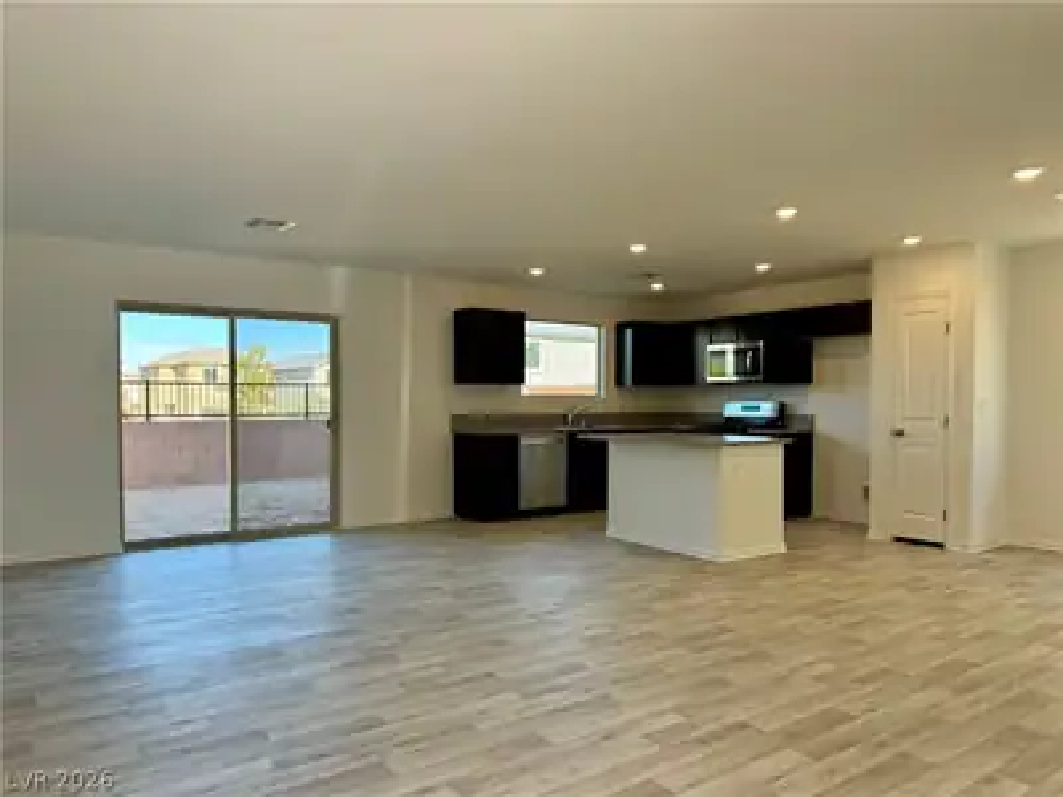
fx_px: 737
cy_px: 398
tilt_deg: -1.6
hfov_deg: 71.6
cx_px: 532
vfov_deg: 56.8
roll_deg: +0.2
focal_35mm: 24
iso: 80
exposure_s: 1/213
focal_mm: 6.76
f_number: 1.78
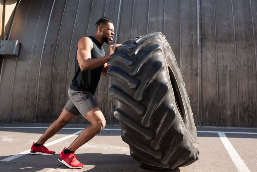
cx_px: 128
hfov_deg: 54.4
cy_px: 86
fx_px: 250
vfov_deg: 37.9
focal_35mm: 35
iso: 160
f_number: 4
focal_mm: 35
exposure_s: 1/500
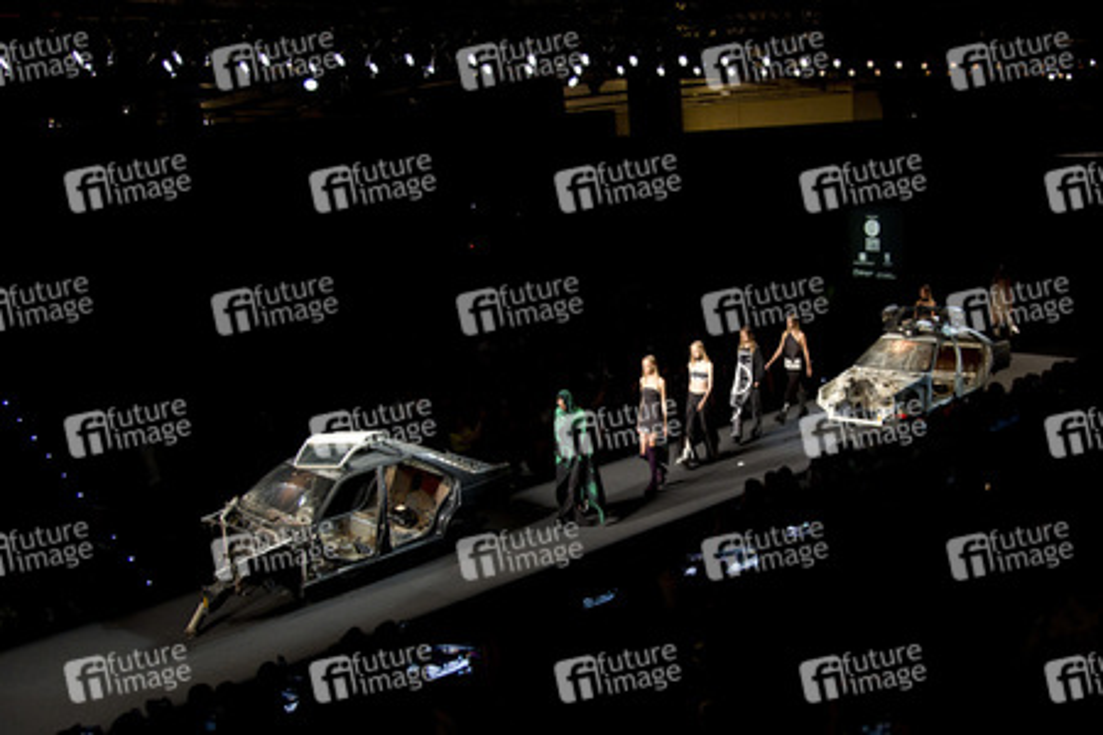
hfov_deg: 65.5
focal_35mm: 28
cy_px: 368
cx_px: 552
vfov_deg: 46.4
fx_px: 858
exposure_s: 1/320
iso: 1250
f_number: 4
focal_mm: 28
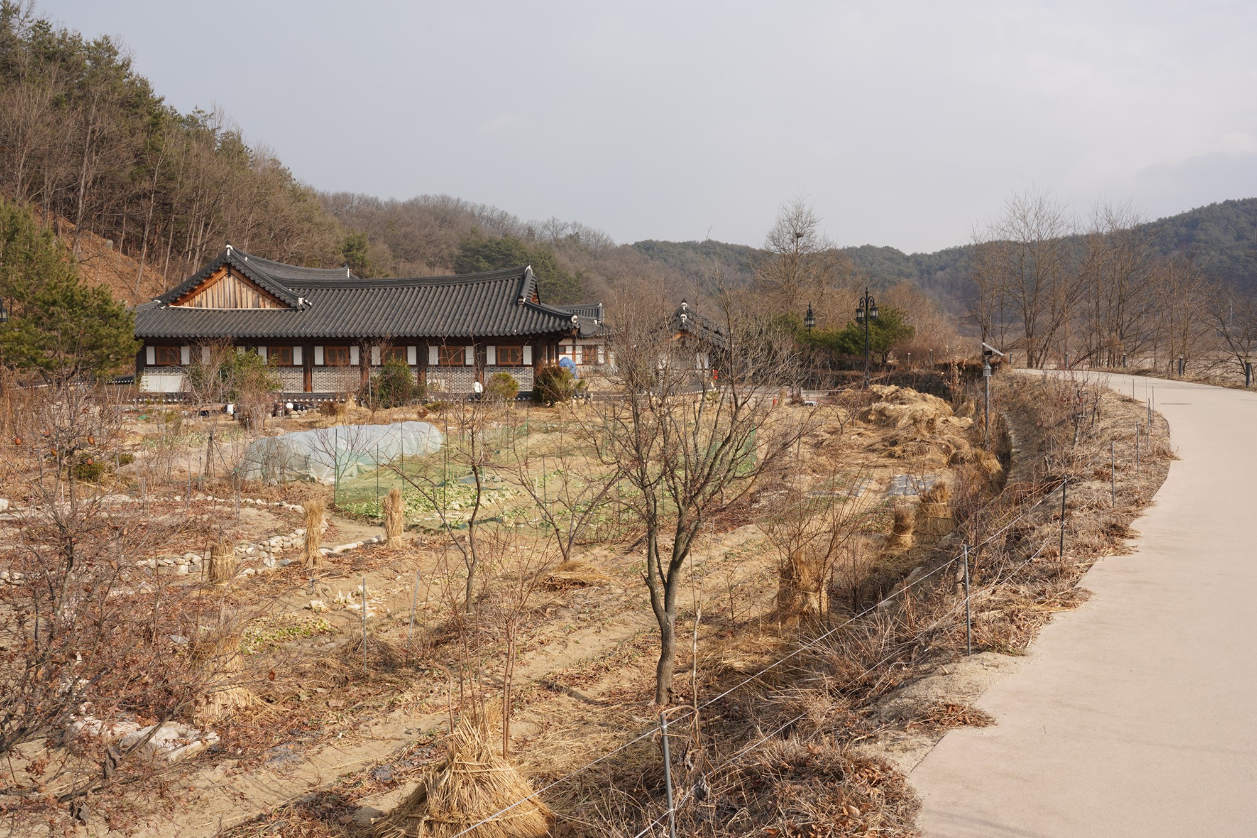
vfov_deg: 36.9
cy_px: 419
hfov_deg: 53.1
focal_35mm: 36
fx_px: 1257
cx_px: 628
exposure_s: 1/100
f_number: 18
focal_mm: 36
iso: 200
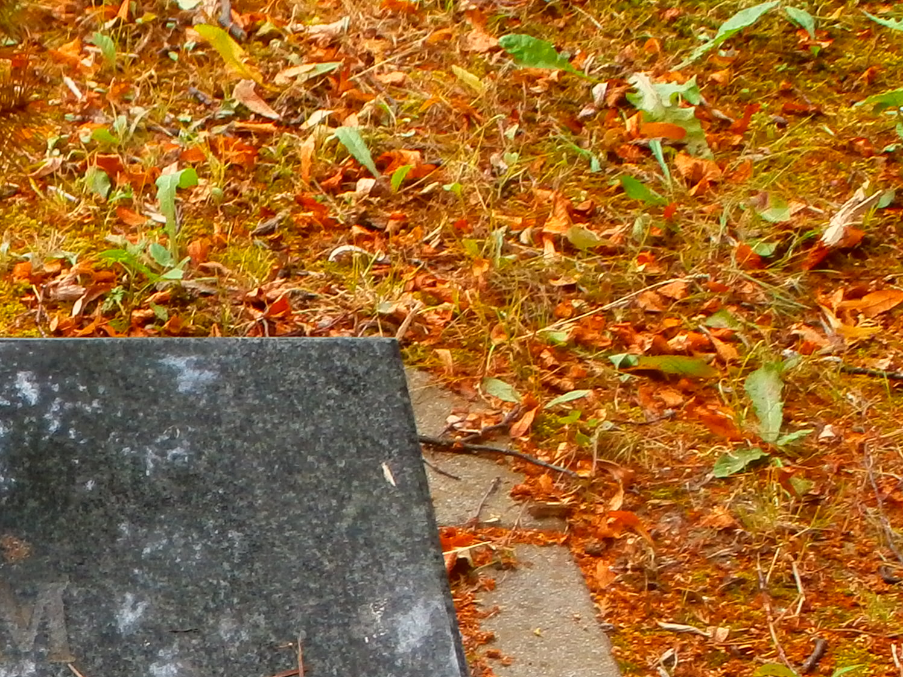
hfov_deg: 16.0
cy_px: 690
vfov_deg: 12.5
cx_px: -261
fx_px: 3051
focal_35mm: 117
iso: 100
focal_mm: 6.67
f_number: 3.9
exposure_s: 1/80
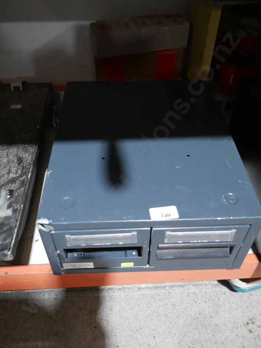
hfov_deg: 46.8
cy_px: 174
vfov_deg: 60.0
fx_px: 302
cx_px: 130
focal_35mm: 30
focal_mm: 15
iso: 1250
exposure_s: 1/60
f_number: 3.6
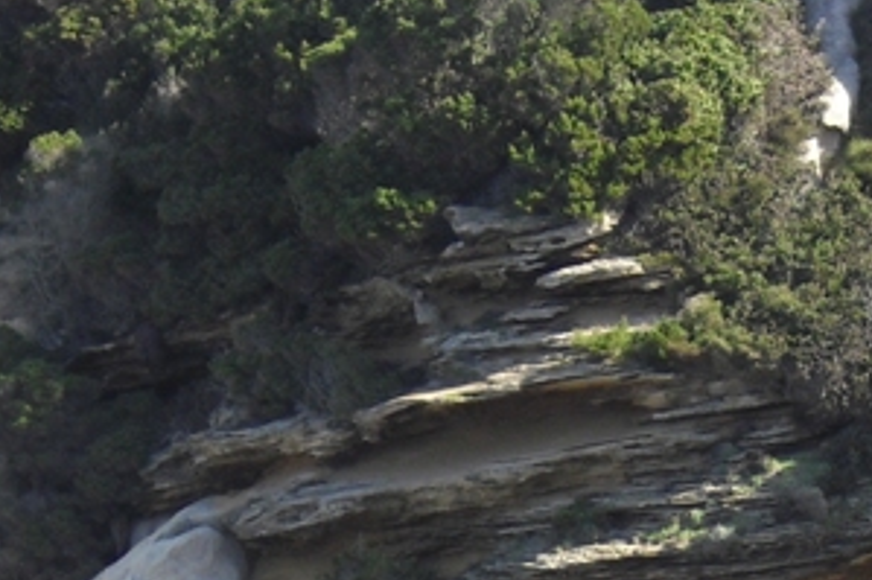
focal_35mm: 331
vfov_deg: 4.1
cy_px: 1099
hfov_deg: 6.2
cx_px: 370
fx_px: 8013
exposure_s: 1/200
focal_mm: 15.3
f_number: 4.7
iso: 100
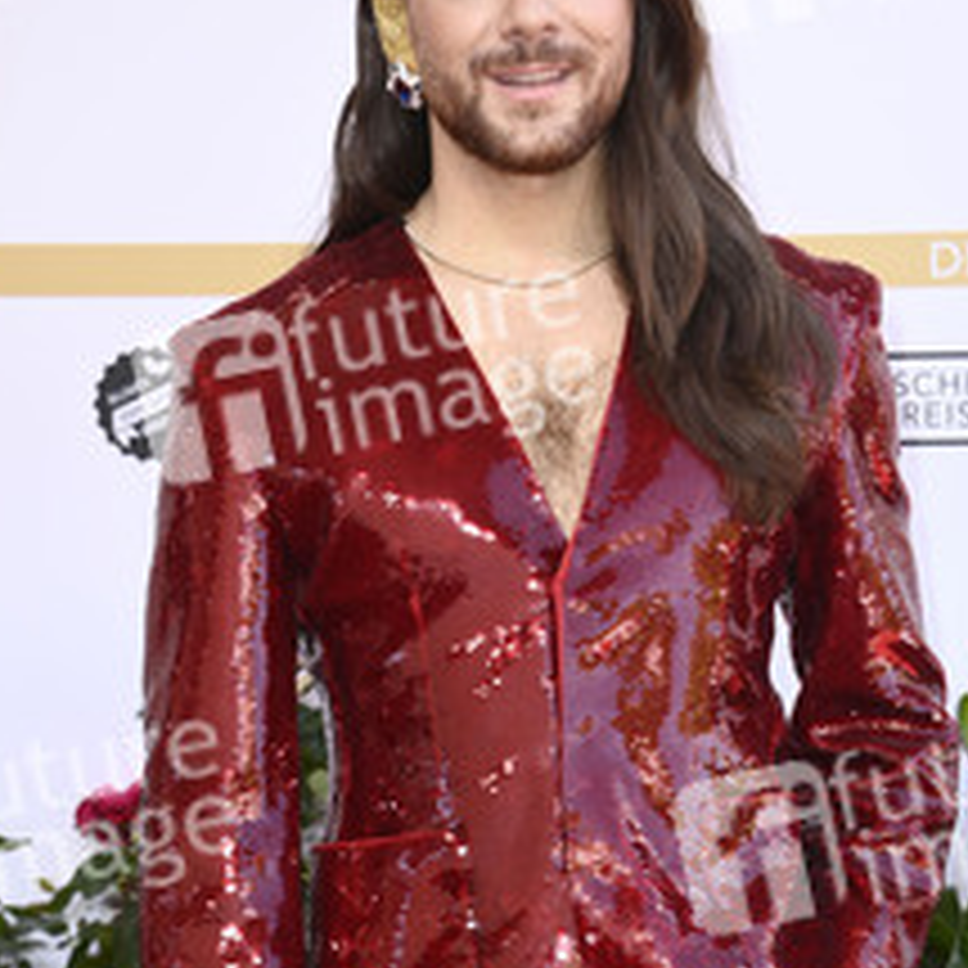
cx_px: 495
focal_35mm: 166
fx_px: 5252
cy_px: 603
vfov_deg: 10.5
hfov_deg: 10.5
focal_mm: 105
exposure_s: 1/250
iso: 500
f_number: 6.3
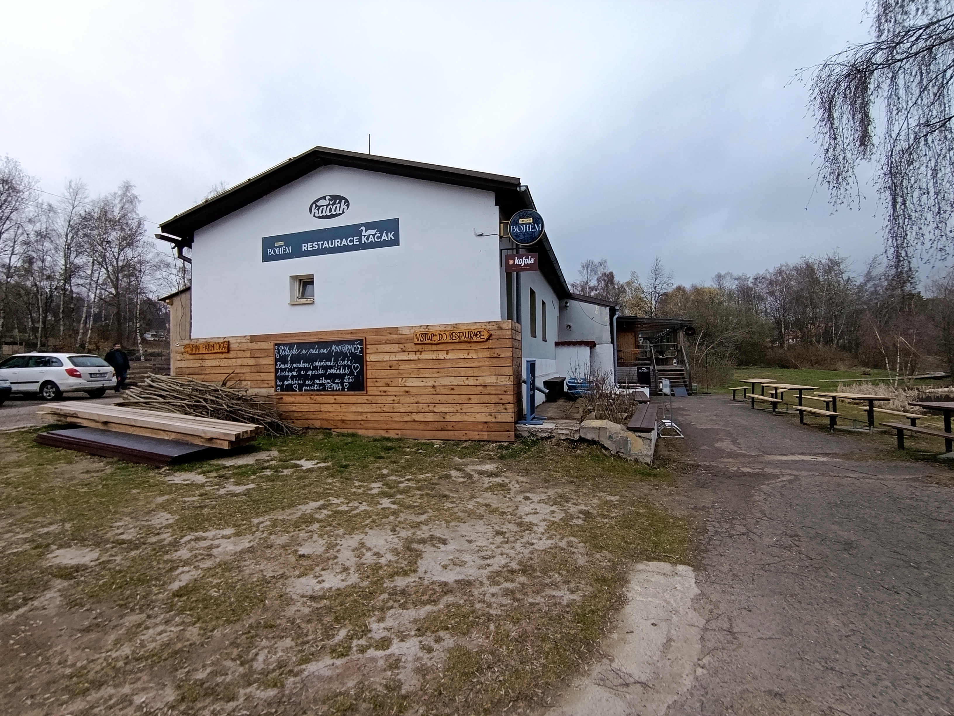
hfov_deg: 94.5
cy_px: 358
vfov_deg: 78.1
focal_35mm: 16
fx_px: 441
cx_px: 477
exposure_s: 1/810
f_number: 2.2
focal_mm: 1.65
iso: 50
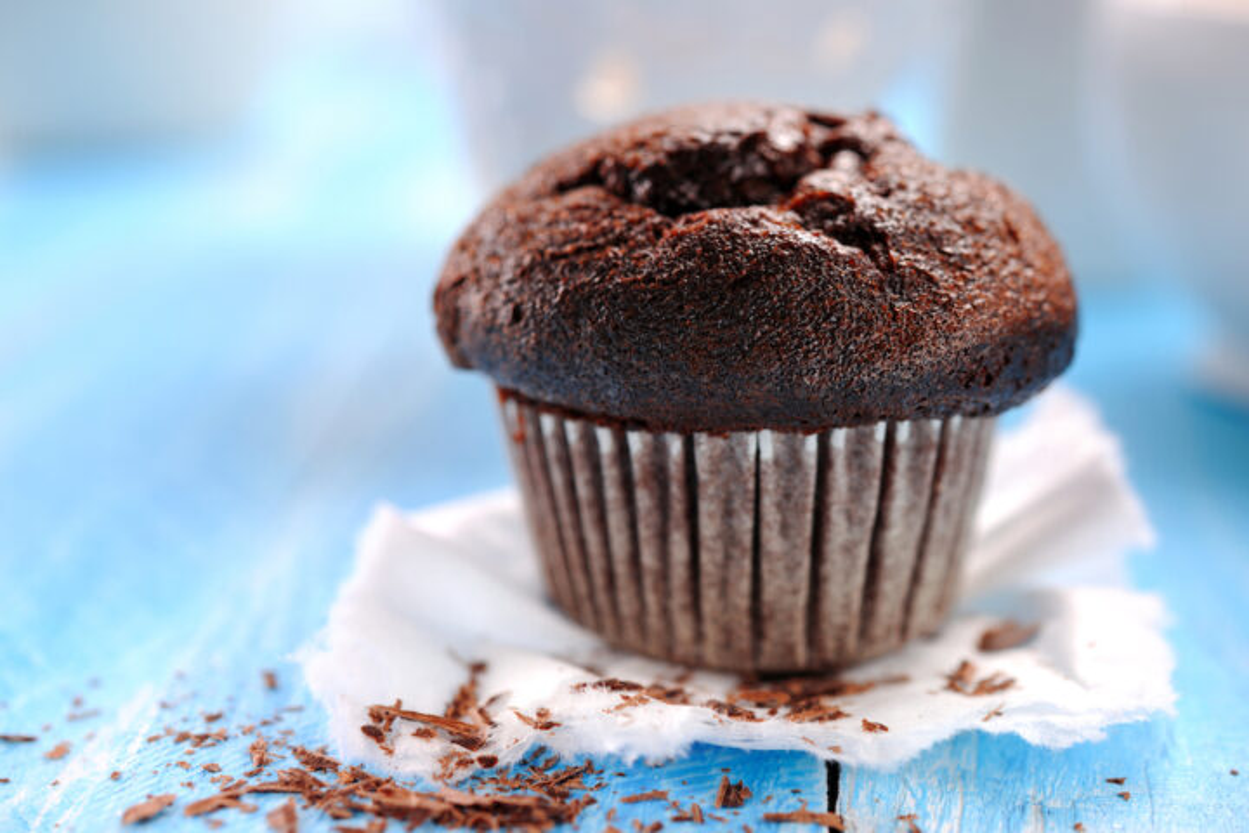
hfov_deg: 33.4
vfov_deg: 22.6
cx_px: 624
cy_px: 416
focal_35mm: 60
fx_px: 2082
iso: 100
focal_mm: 60
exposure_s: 1/40
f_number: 5
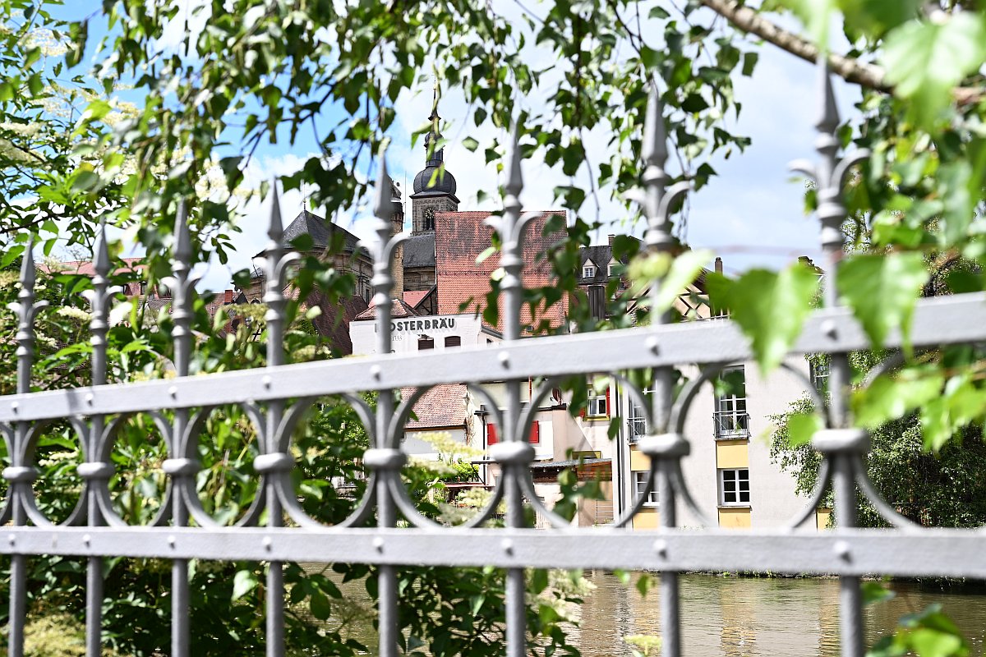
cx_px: 493
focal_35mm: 46
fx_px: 1260
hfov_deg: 42.7
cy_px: 328
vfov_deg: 29.2
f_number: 6.3
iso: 100
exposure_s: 1/250
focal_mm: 46
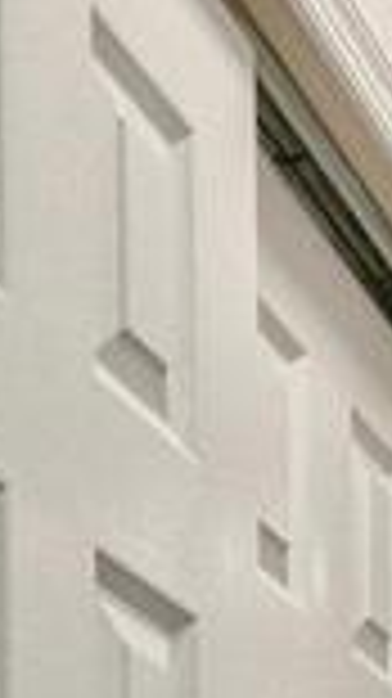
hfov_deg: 9.3
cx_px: 1050
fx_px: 2054
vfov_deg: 16.3
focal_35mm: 111
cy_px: 1245
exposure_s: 1/100
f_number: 8
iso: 1250
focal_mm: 16
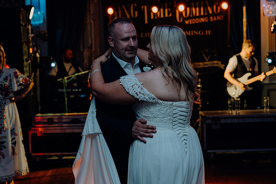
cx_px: 138
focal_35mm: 70
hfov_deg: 28.8
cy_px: 92
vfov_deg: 19.5
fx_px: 537
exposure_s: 1/160
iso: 2500
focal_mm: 70
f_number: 3.5
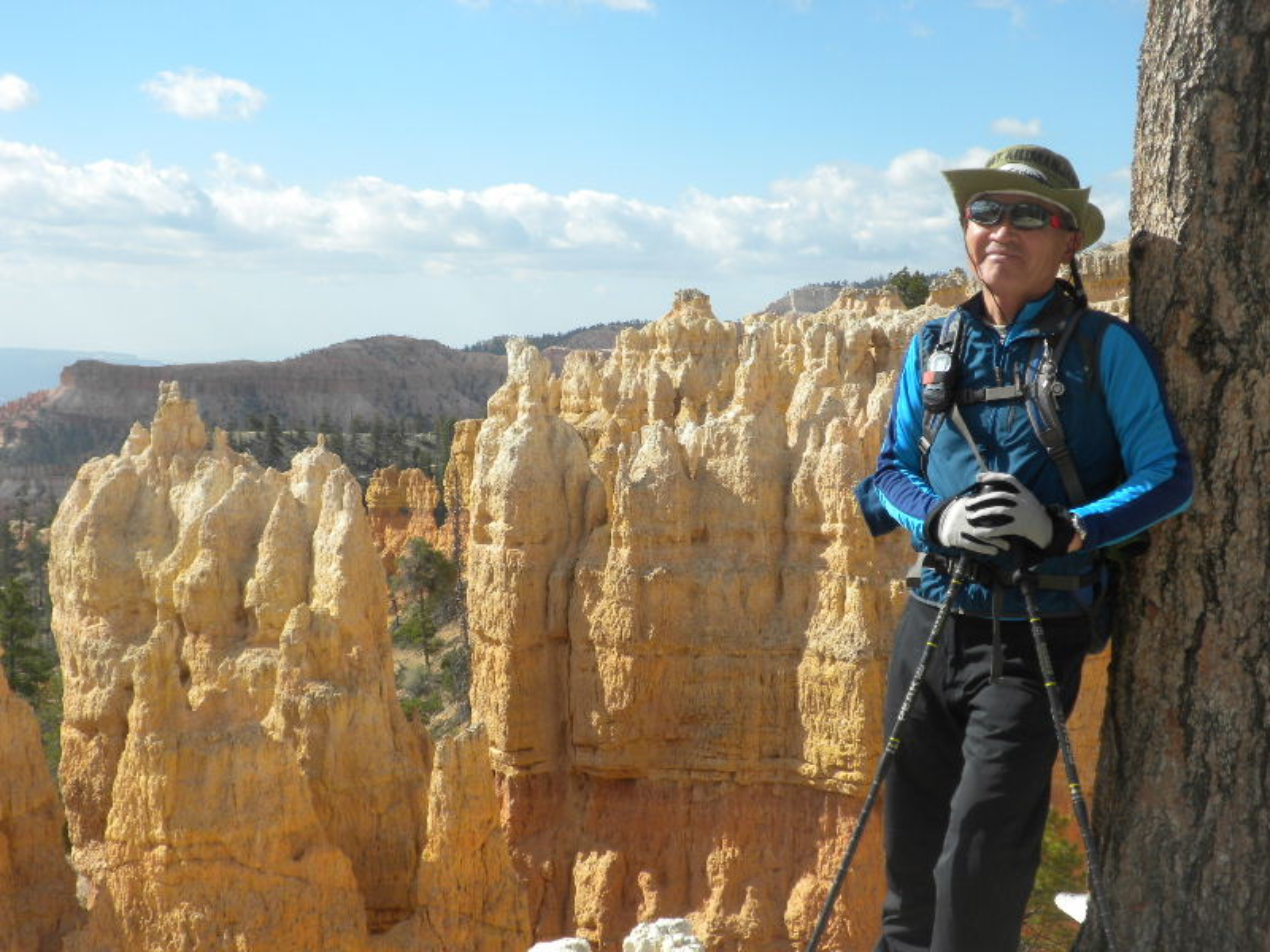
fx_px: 2201
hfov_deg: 32.2
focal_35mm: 60
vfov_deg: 24.4
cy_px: 476
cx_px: 635
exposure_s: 1/350
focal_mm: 10.7
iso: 64
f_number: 4.7
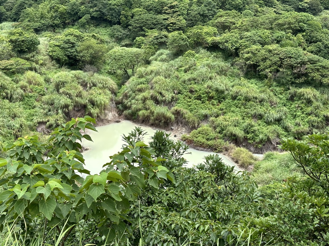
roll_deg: +0.4
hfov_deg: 39.7
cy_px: 123
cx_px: 164
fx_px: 456
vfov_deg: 30.3
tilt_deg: -21.3
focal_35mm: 48
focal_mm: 6.86
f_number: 1.78
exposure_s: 1/1414
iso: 64
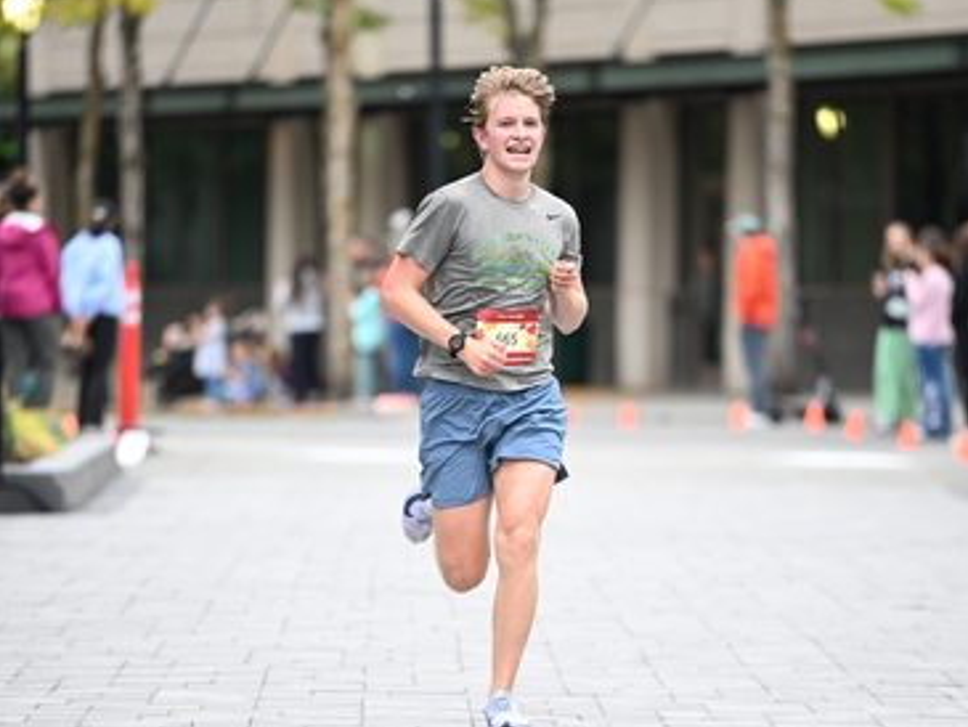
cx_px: 484
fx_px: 8112
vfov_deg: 5.1
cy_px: 459
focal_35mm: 290
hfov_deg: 6.8
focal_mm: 200
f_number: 2.8
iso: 1600
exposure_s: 1/800
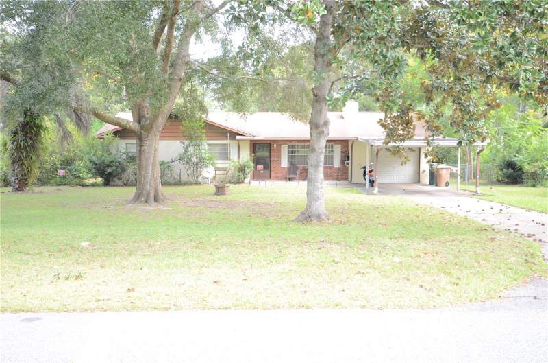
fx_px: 547
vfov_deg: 36.7
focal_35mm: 36
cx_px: 274
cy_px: 182
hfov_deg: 53.2
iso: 400
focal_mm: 24
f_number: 5
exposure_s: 1/100
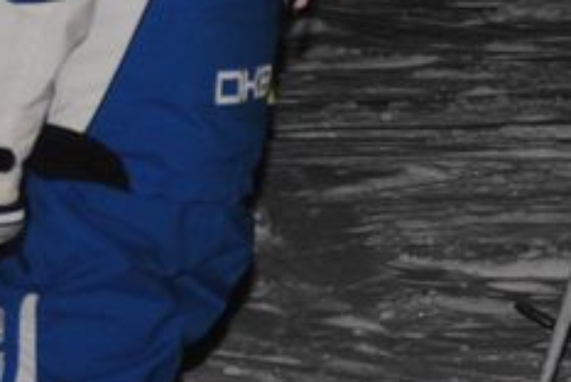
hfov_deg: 5.3
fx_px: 6225
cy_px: 317
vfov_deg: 3.5
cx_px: 301
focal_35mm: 392
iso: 200
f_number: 4.8
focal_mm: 38
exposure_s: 1/60
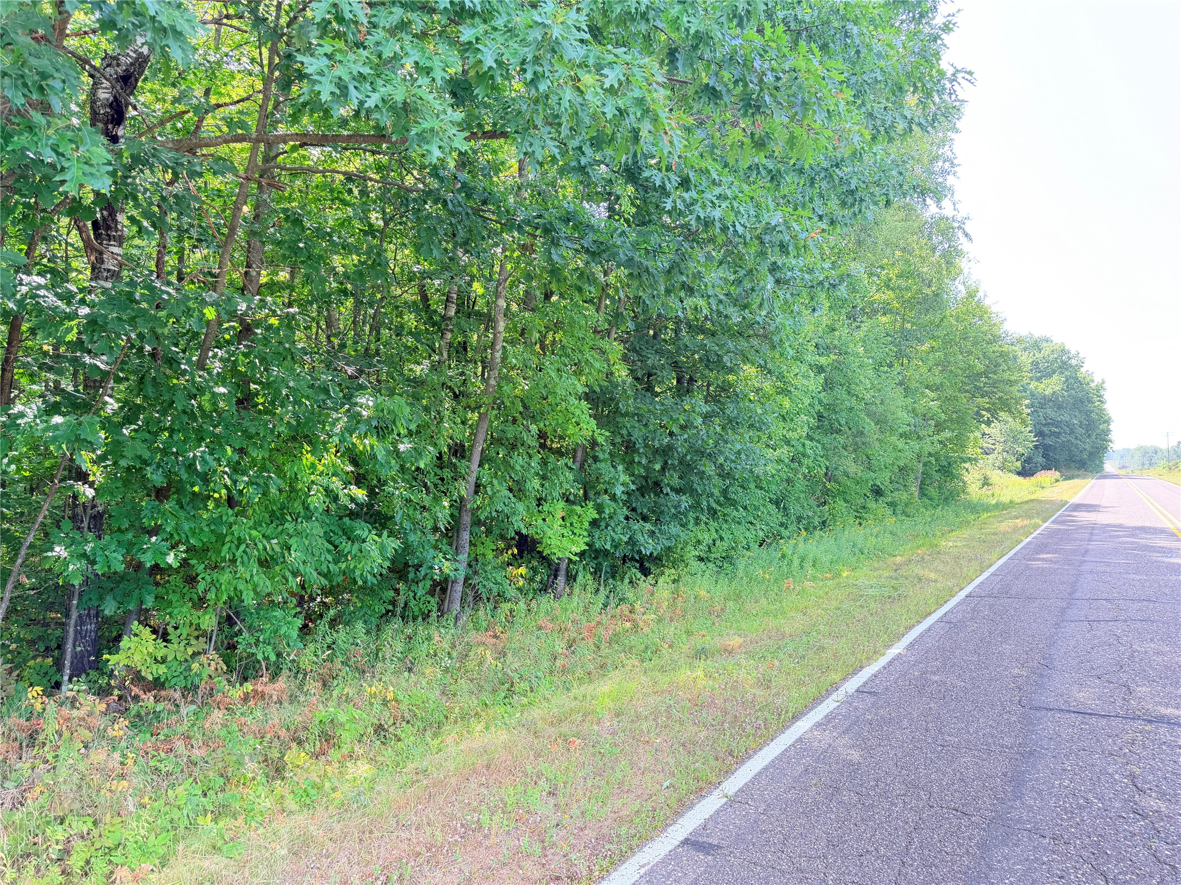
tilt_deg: +0.8
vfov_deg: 56.8
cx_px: 590
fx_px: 819
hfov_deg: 71.6
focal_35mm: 24
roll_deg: +0.6
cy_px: 442
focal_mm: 6.76
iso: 80
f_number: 1.78
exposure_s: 1/180
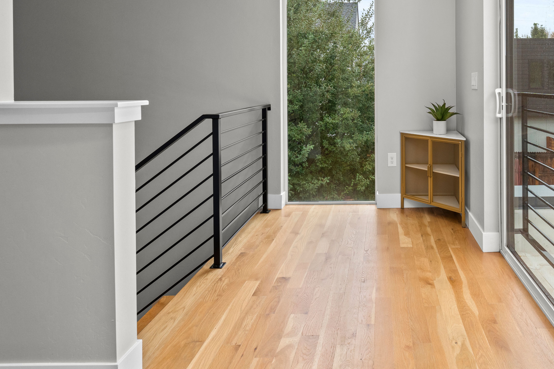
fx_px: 400
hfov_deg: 66.4
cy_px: 88
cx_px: 393
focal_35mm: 26
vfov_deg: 47.5
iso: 640
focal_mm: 16
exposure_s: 1/20
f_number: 7.1
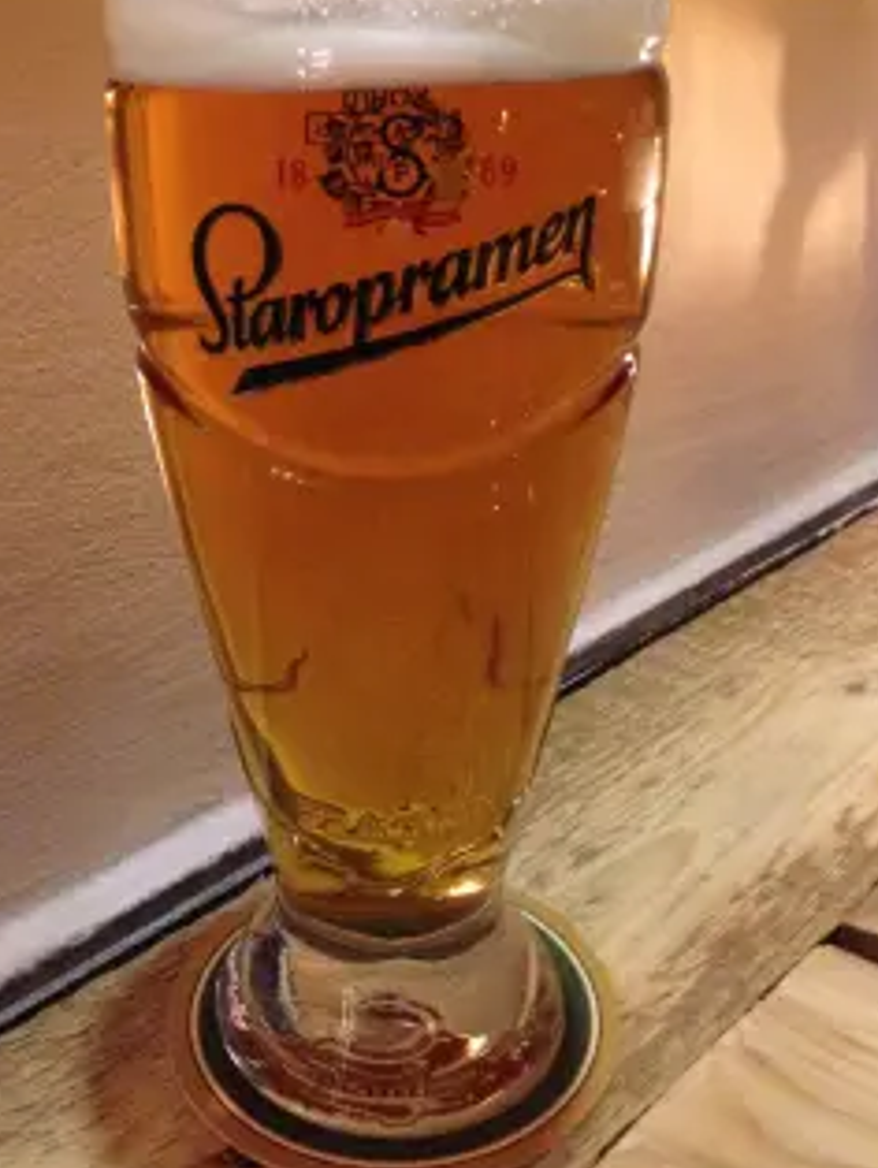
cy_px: 495
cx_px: 394
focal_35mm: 42
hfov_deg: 34.4
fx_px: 1418
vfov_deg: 44.6
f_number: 2.4
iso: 800
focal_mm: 4.12
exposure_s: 1/15
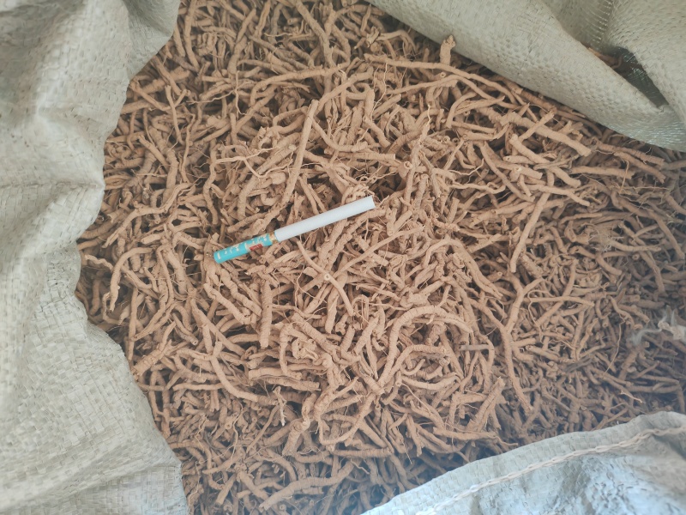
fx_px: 535
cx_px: 343
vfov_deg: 51.4
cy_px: 258
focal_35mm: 27
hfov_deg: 65.3
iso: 1600
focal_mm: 6.12
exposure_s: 1/50
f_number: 1.9
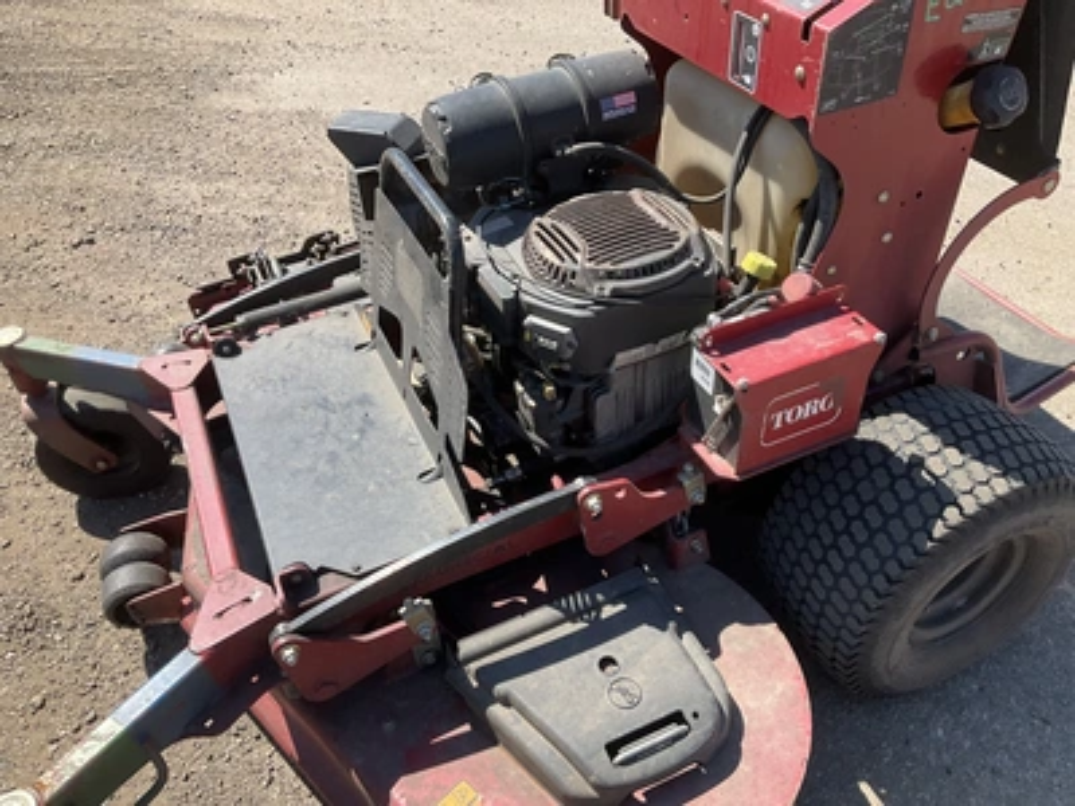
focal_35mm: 29
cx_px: 538
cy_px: 403
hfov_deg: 61.7
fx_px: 901
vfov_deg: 48.2
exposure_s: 1/912
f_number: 1.8
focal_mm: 3
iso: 25
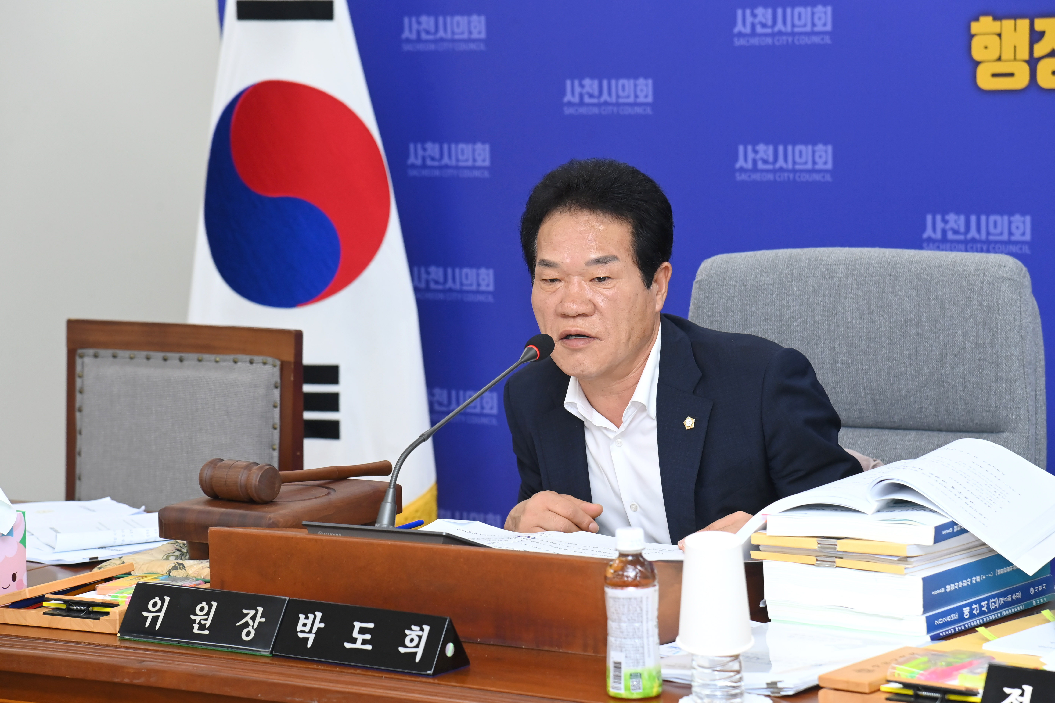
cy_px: 352
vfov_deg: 11.4
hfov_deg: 17.1
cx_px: 528
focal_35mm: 120
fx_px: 3516
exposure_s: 1/250
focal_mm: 120
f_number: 6.3
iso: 2500
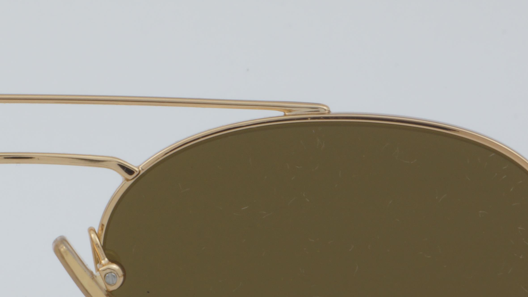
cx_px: 20
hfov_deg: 9.8
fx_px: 3071
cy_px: 245
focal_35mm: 219
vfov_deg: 5.5
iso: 100
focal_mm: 55
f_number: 32
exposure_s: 1/4
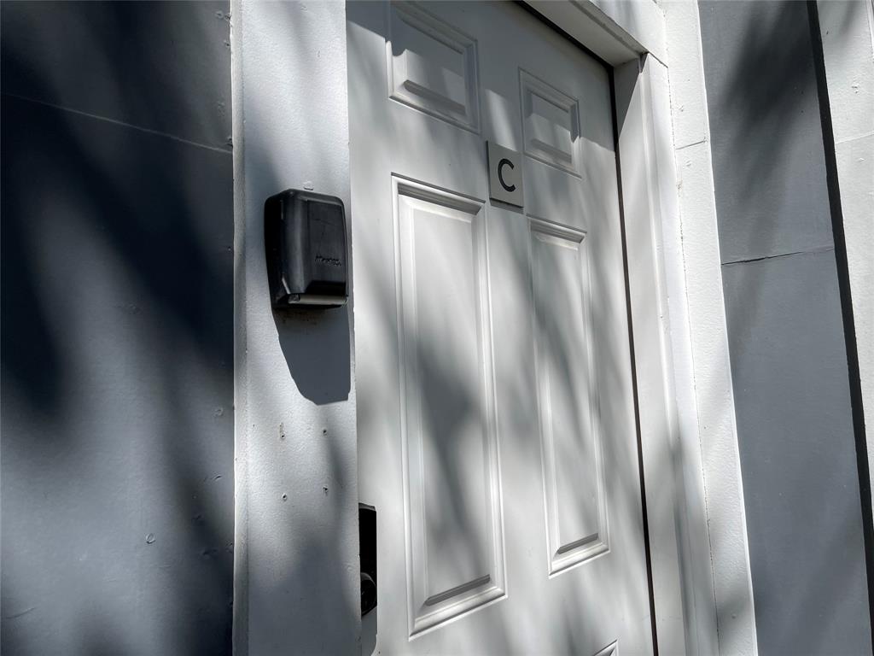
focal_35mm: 26
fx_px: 656
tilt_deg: +7.3
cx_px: 437
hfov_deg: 67.3
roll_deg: +0.9
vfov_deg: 53.1
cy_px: 328
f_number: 1.6
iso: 32
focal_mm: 5.1
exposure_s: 1/3788
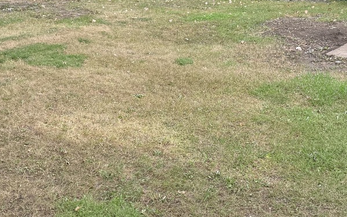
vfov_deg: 21.0
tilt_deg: -10.6
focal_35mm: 61
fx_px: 577
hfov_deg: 33.5
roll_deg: +0.3
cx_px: 158
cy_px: 40
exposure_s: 1/559
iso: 100
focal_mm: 6.76
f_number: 1.78
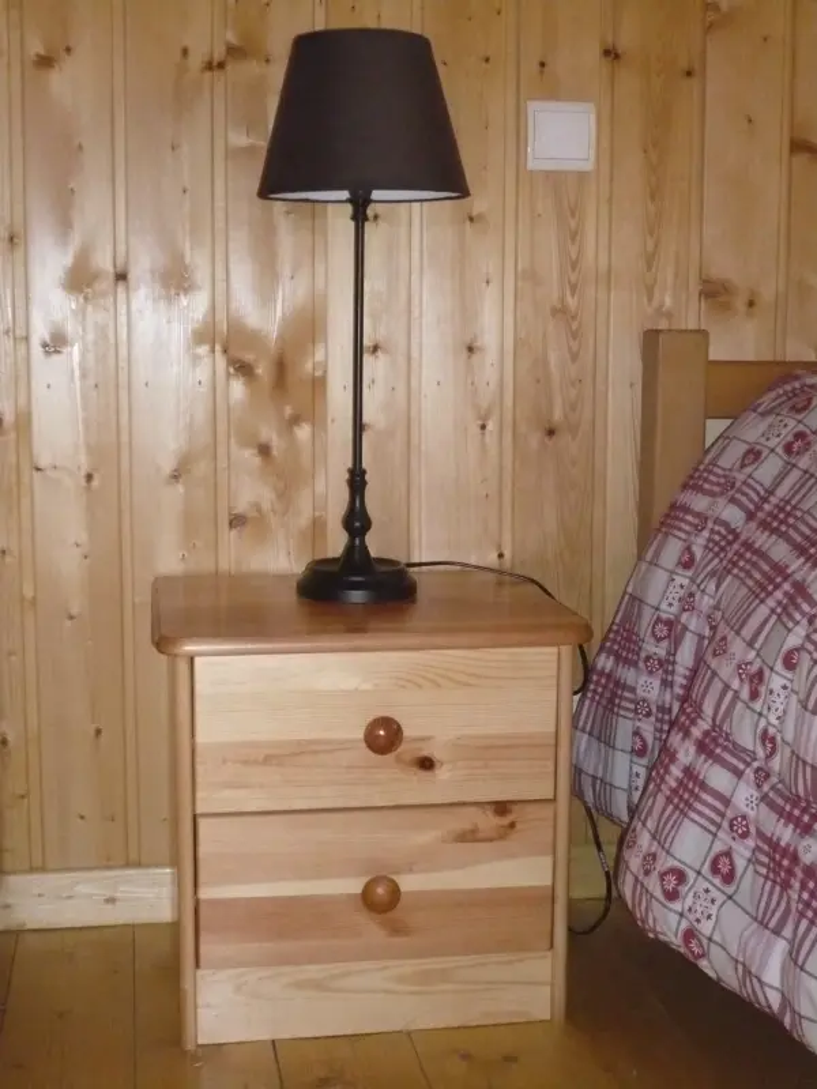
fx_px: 1573
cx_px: 408
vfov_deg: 38.2
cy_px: 544
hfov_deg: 29.1
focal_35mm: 50
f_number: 3.4
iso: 800
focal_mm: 8.3
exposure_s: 1/30
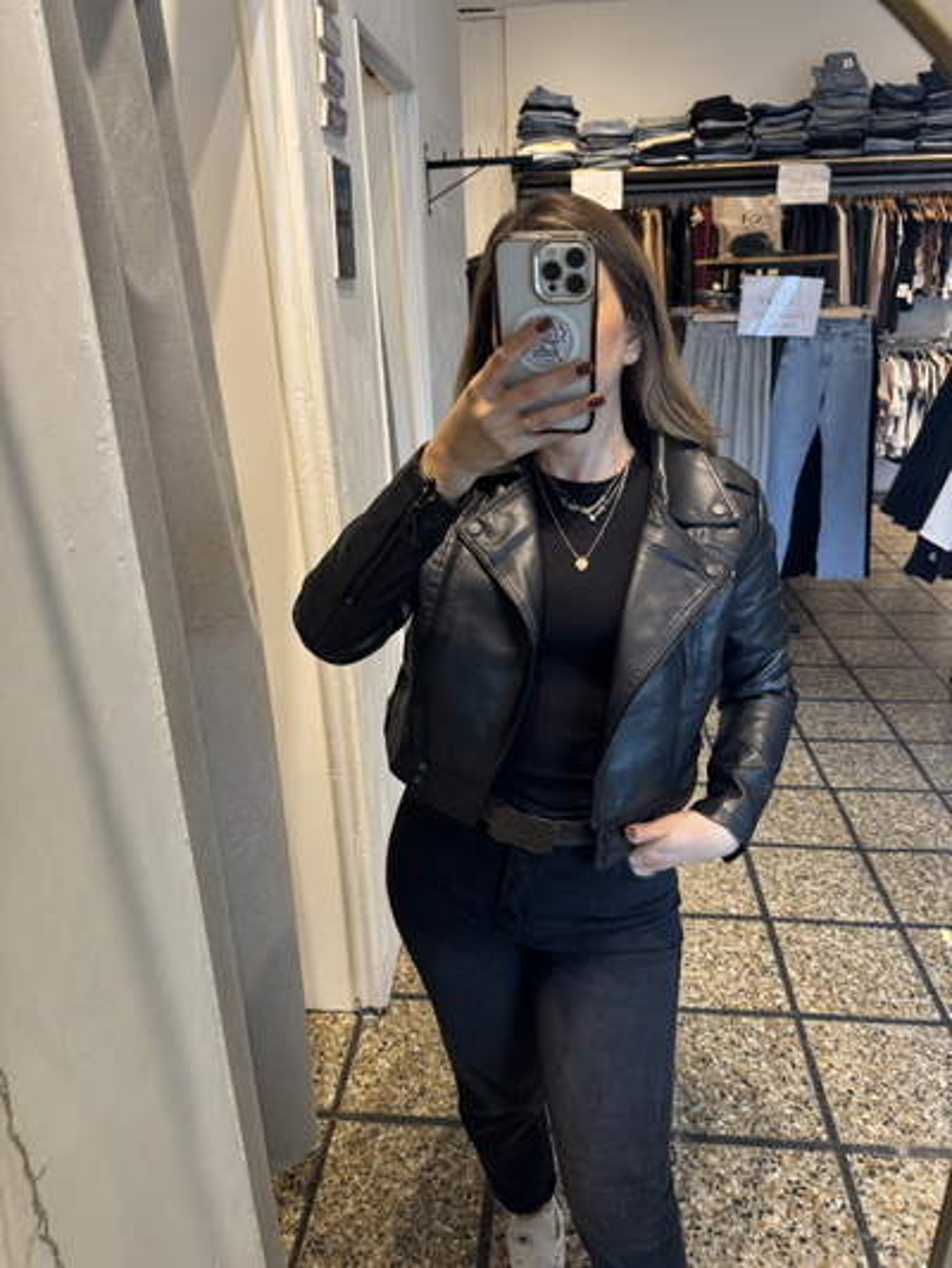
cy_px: 634
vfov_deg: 71.6
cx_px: 476
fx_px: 880
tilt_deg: -20.9
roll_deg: +2.1
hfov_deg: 56.8
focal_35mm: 24
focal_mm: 6.76
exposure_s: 1/100
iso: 200
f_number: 1.78
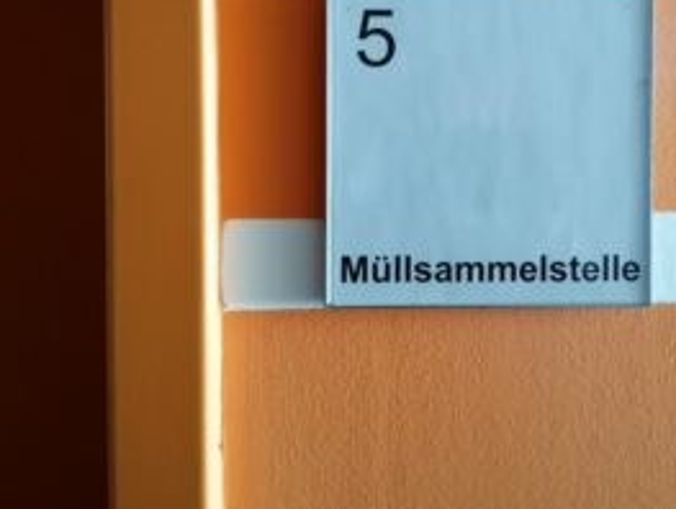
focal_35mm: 41
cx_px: 450
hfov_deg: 45.0
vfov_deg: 34.7
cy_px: 152
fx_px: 802
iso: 640
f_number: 1.8
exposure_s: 1/16.7
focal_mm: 4.75
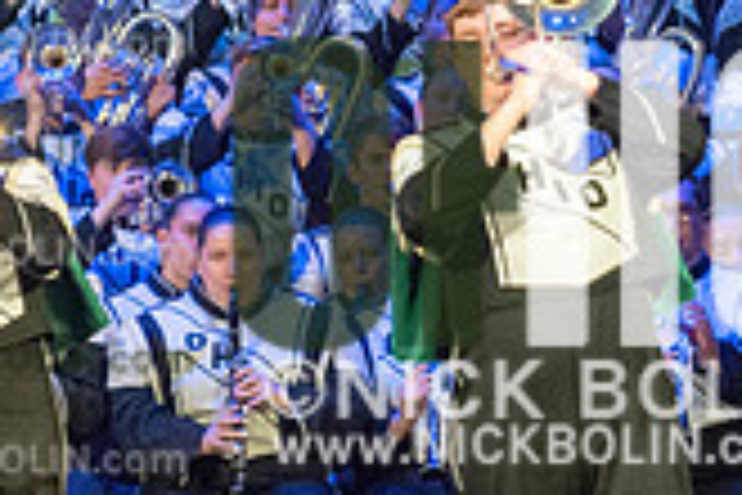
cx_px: 549
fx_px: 14097
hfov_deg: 3.0
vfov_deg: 2.0
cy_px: 252
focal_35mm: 684
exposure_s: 1/320
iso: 8000
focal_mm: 195
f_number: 5.6
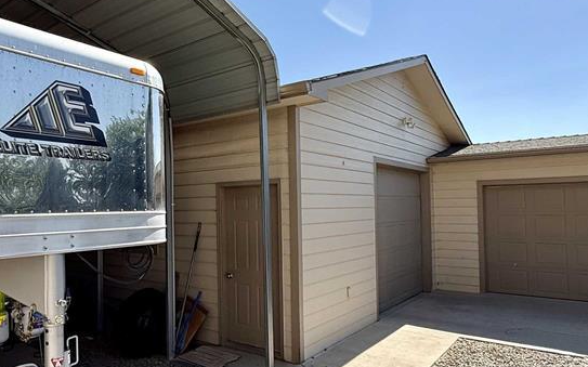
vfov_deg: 44.5
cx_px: 240
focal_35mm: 28
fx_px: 449
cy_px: 193
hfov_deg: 66.0
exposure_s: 1/1464
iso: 64
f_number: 2.2
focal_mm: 2.22
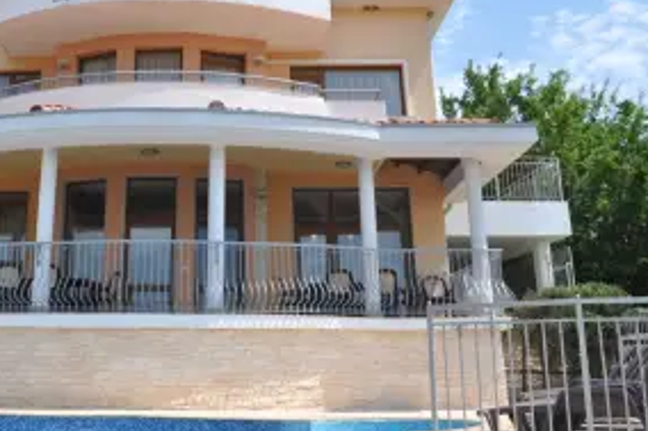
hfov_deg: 49.7
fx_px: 684
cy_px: 144
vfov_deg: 34.7
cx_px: 208
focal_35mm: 38
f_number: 10
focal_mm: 18
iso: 200
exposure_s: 1/400
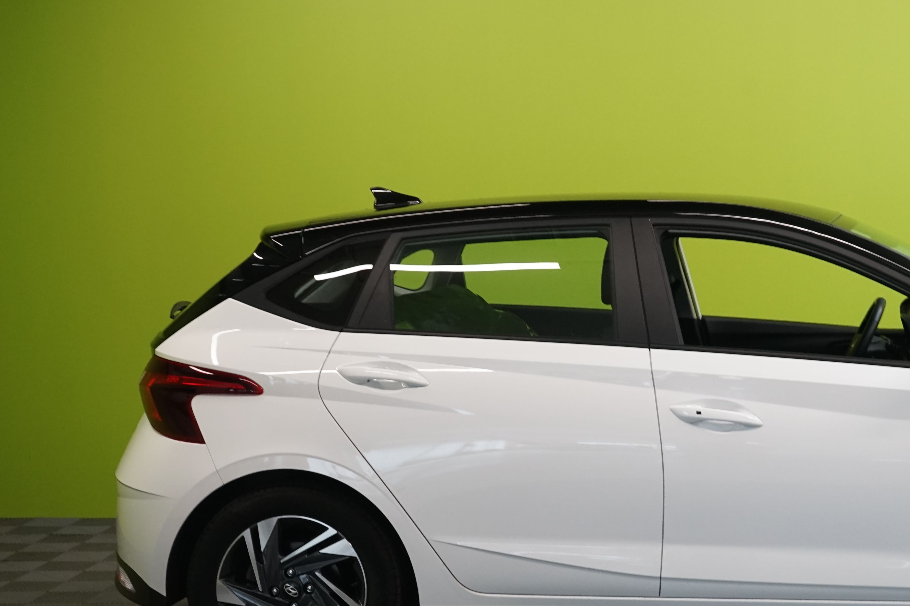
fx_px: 1870
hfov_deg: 26.8
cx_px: 737
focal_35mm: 74
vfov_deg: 18.4
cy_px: 386
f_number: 7.1
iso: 1250
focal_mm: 44
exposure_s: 1/30
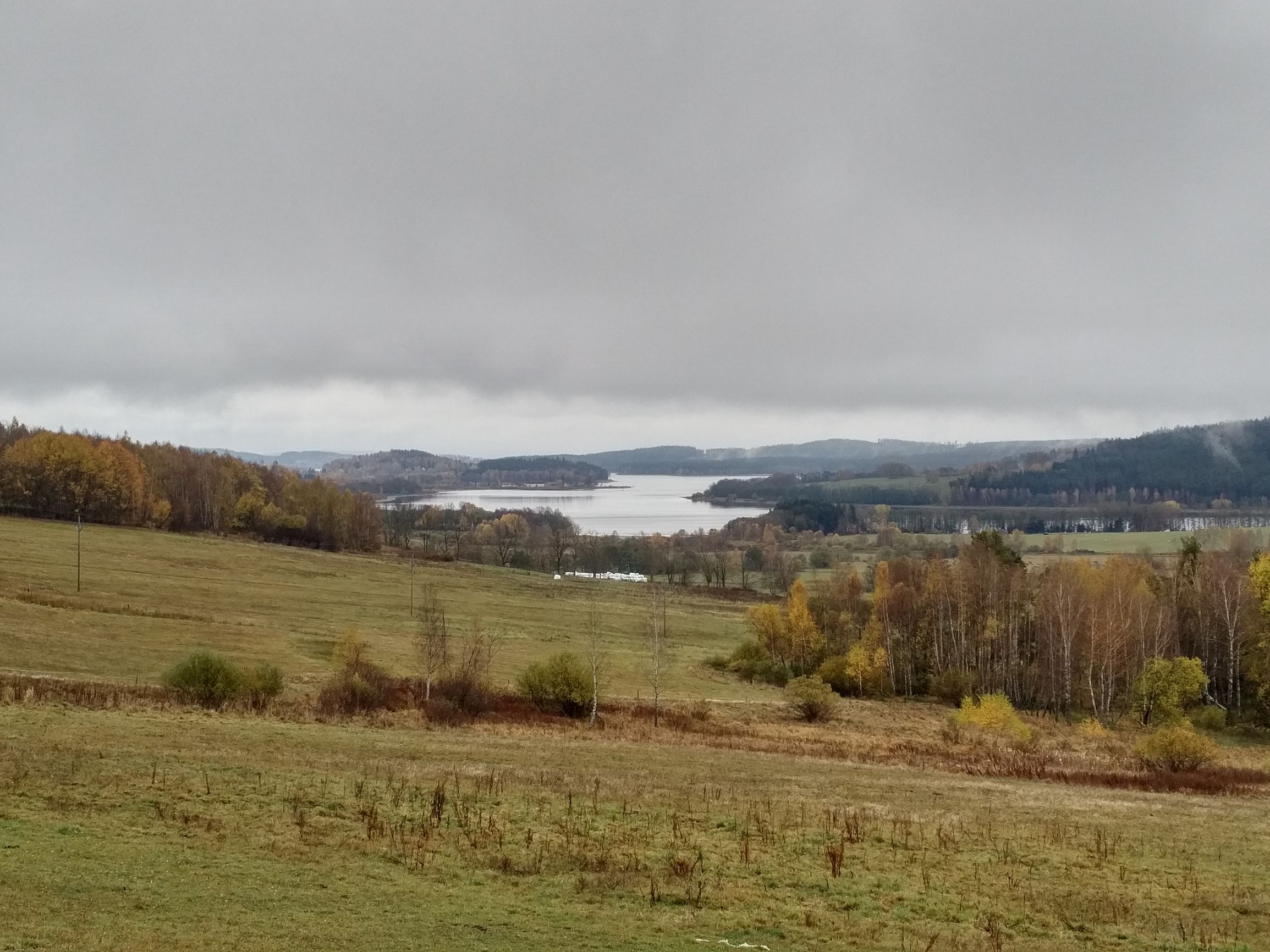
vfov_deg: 51.4
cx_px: 635
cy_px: 476
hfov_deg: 65.3
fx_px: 991
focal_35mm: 27
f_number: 2.2
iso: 50
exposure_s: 1/772
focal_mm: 4.75
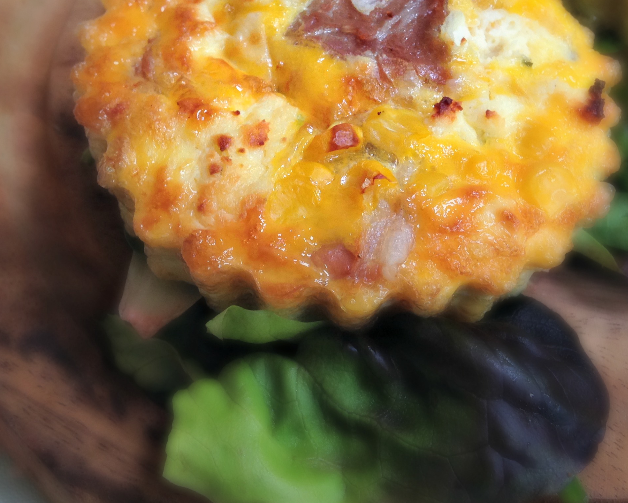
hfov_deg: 35.3
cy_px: 177
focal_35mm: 53
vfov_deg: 28.5
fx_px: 985
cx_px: 366
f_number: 2.4
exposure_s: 1/120
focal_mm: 4.12
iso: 100
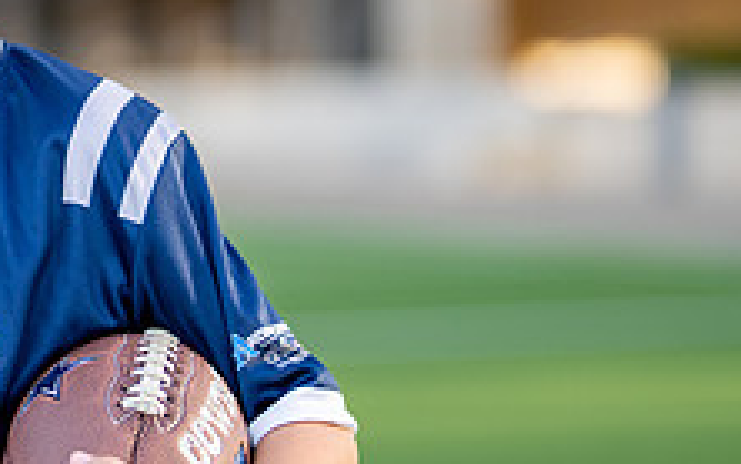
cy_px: -10
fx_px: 3576
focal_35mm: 177
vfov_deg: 7.4
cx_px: -38
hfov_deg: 11.7
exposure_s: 1/2000
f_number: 1.2
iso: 100
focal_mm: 50
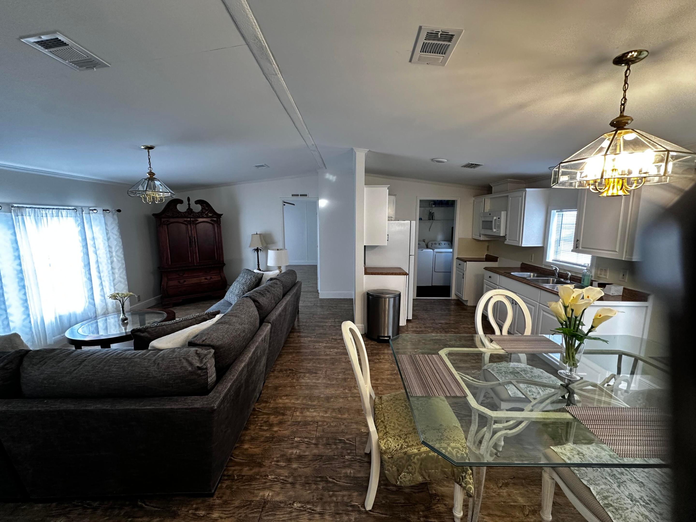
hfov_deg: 102.1
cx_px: 348
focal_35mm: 14
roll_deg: -0.5
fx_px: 281
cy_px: 261
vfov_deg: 85.7
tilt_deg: -8.3
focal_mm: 2.22
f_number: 2.2
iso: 160
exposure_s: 1/60
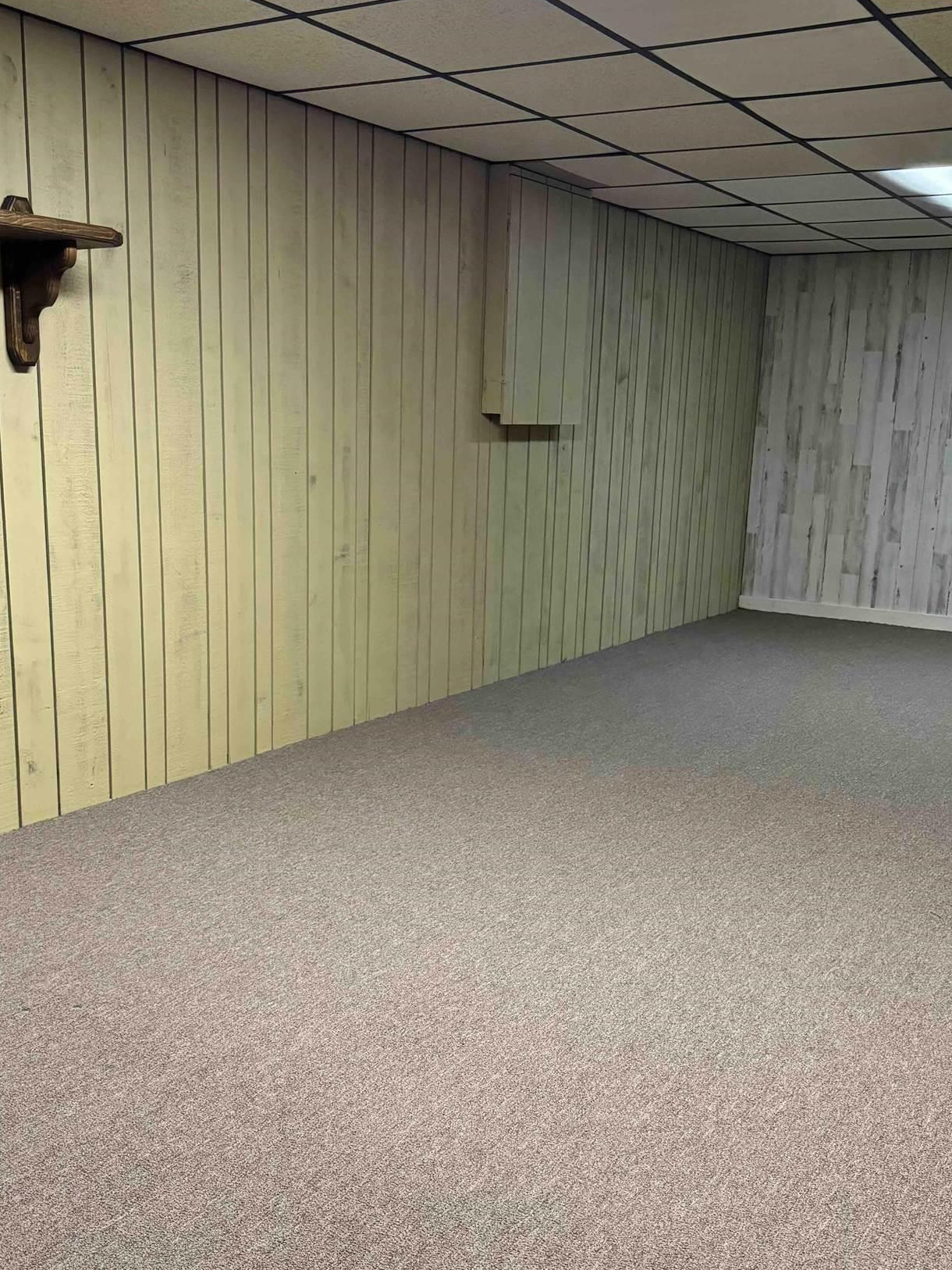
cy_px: 689
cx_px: 456
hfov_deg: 41.8
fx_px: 1246
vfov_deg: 53.9
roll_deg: -1.5
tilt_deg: -13.5
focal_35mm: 34
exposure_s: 1/60
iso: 640
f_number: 1.78
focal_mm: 6.76
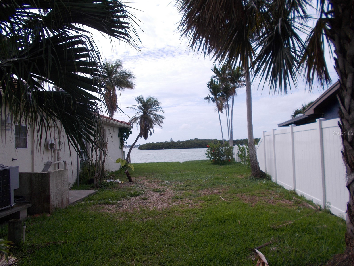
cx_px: 177
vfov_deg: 53.1
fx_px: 266
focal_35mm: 26
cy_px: 133
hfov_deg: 67.3
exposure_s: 1/200
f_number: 8
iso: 80
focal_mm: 4.6
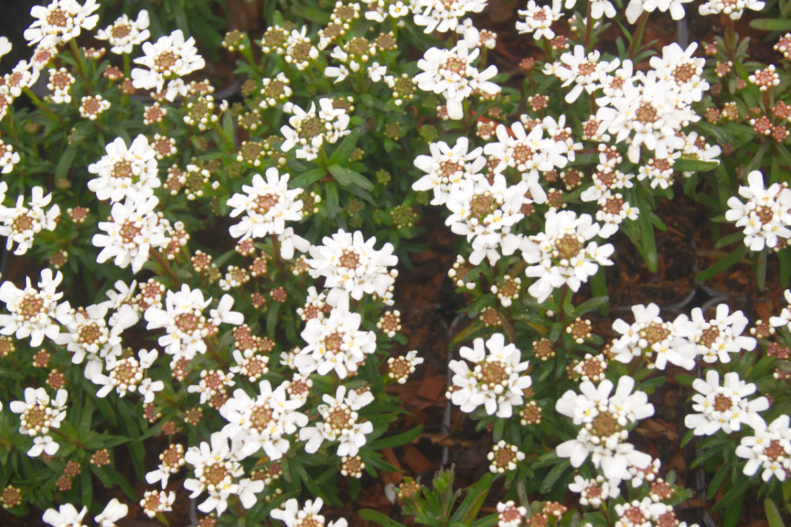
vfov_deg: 22.6
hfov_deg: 33.4
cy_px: 264
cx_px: 396
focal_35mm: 60
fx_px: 1318
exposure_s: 1/80
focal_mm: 40
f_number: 7.1
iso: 500
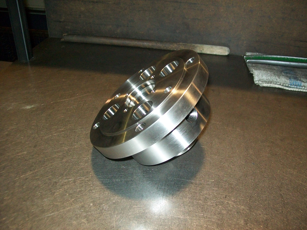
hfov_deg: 51.4
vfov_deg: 39.7
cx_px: 154
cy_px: 115
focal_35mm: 36
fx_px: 319
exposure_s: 1/60
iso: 160
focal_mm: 6
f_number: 2.7
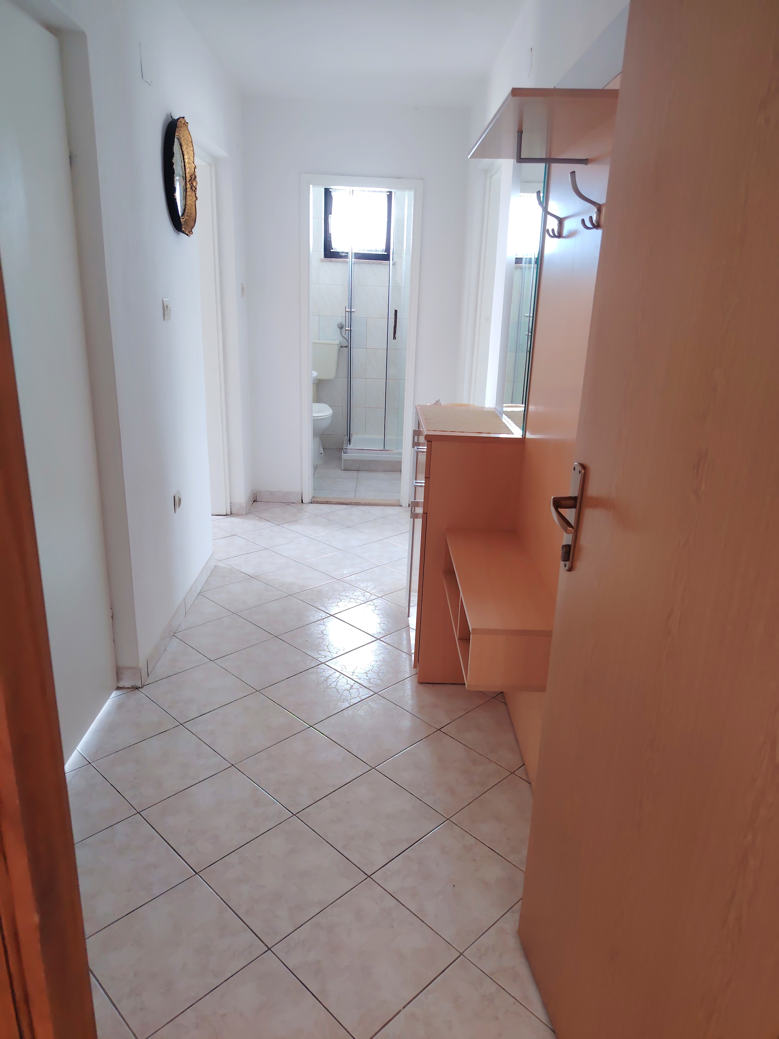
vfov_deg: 71.6
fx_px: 720
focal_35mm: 24
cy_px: 520
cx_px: 390
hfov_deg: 56.8
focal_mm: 5.25
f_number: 1.75
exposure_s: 1/100
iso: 1716
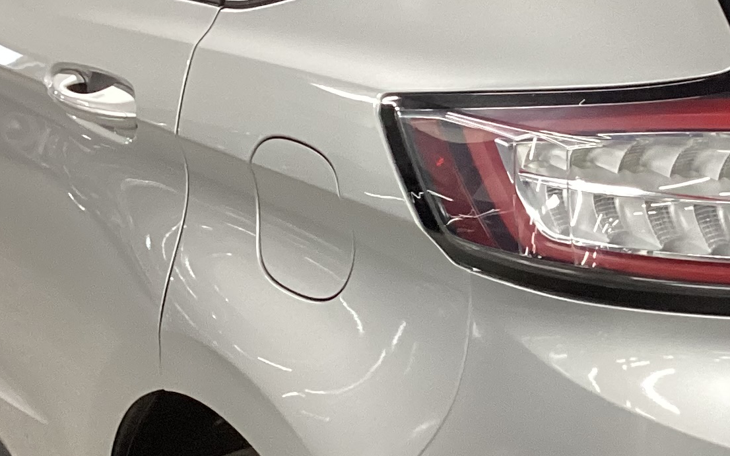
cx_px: 719
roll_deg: -0.7
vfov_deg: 13.5
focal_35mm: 97
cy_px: 285
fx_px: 1930
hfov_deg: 20.8
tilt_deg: -18.9
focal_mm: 3.3
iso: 200
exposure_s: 1/50
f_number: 2.4
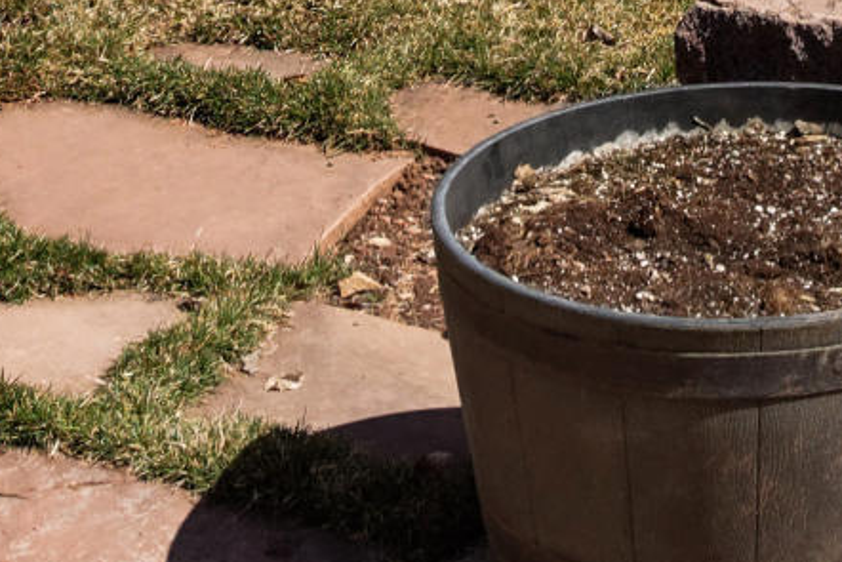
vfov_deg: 8.6
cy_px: -1191
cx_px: 1015
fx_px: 3018
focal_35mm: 129
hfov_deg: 15.3
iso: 640
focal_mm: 19
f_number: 7.1
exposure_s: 1/1000
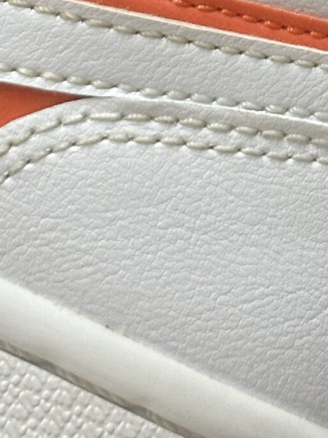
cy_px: -224
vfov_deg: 10.5
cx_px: 276
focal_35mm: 181
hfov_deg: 8.2
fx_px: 2287
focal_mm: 6.86
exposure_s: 1/53
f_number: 1.78
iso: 200
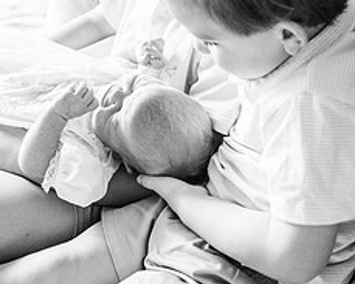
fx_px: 599
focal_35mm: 57
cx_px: 215
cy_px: 23
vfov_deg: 25.7
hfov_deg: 32.9
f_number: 2.8
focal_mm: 24
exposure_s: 1/200
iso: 800
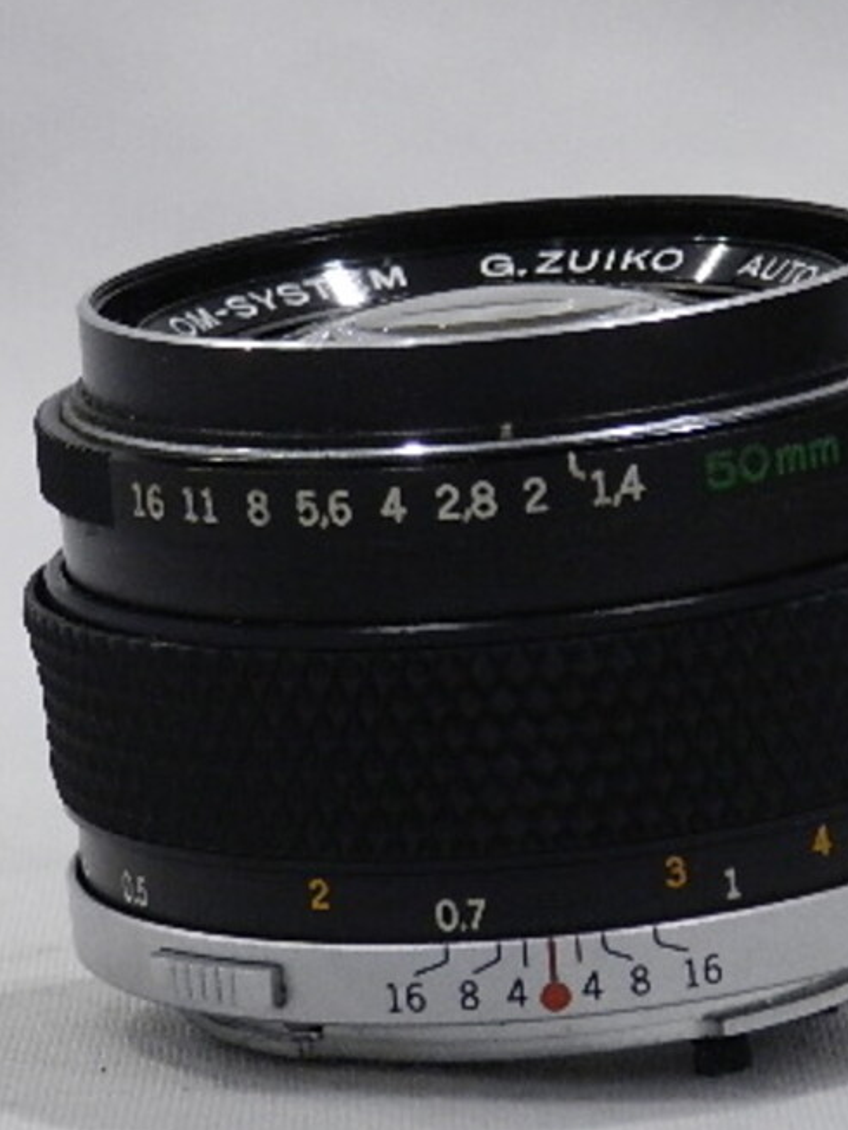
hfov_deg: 6.2
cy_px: 630
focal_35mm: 239
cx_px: 511
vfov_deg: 8.3
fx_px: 7804
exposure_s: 1/60
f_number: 5
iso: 800
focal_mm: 23.1
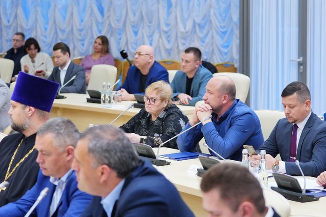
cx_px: 163
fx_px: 951
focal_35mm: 105
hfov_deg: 19.5
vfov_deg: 13.0
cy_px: 108
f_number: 2.8
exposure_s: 1/320
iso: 2000
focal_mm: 70
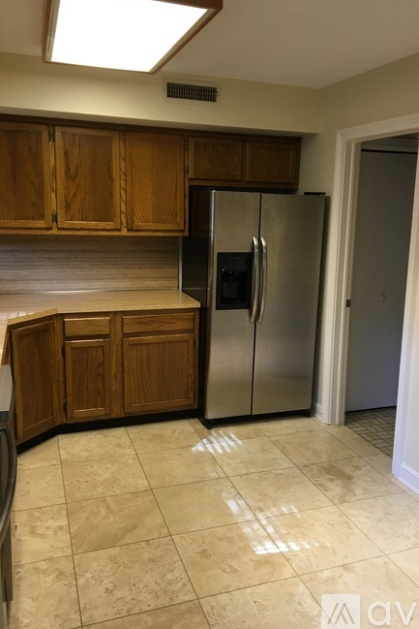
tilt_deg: -10.2
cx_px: 236
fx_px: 541
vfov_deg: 60.3
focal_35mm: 31
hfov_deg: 42.3
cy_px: 310
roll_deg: -0.7
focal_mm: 4.15
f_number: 2.2
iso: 80
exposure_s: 1/30
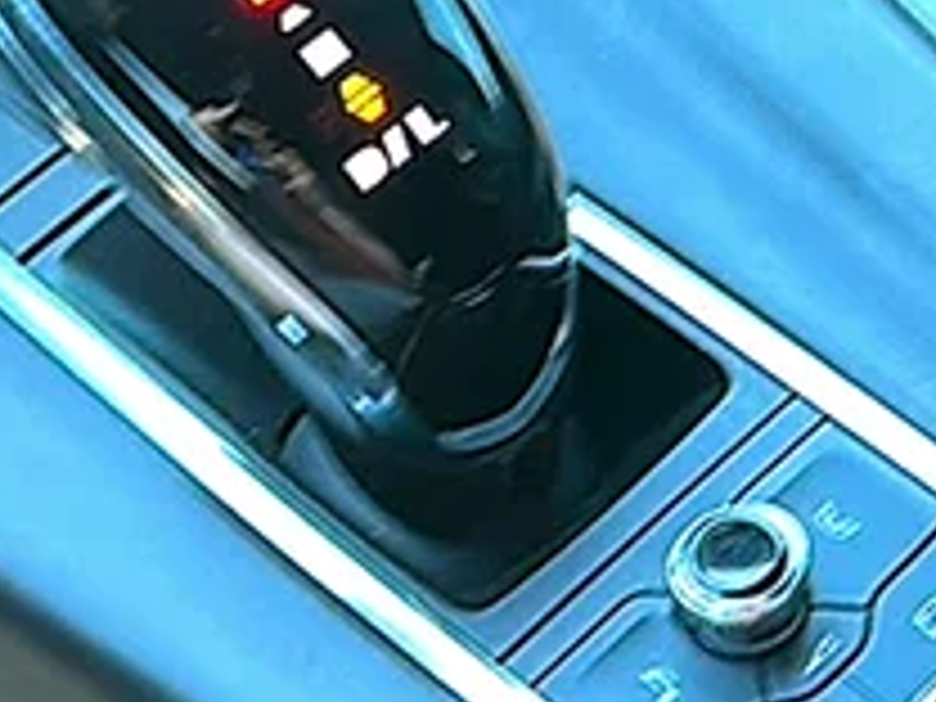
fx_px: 3272
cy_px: 263
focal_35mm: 121
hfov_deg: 15.7
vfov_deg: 12.2
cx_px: 1084
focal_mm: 6.86
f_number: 1.78
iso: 125
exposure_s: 1/40
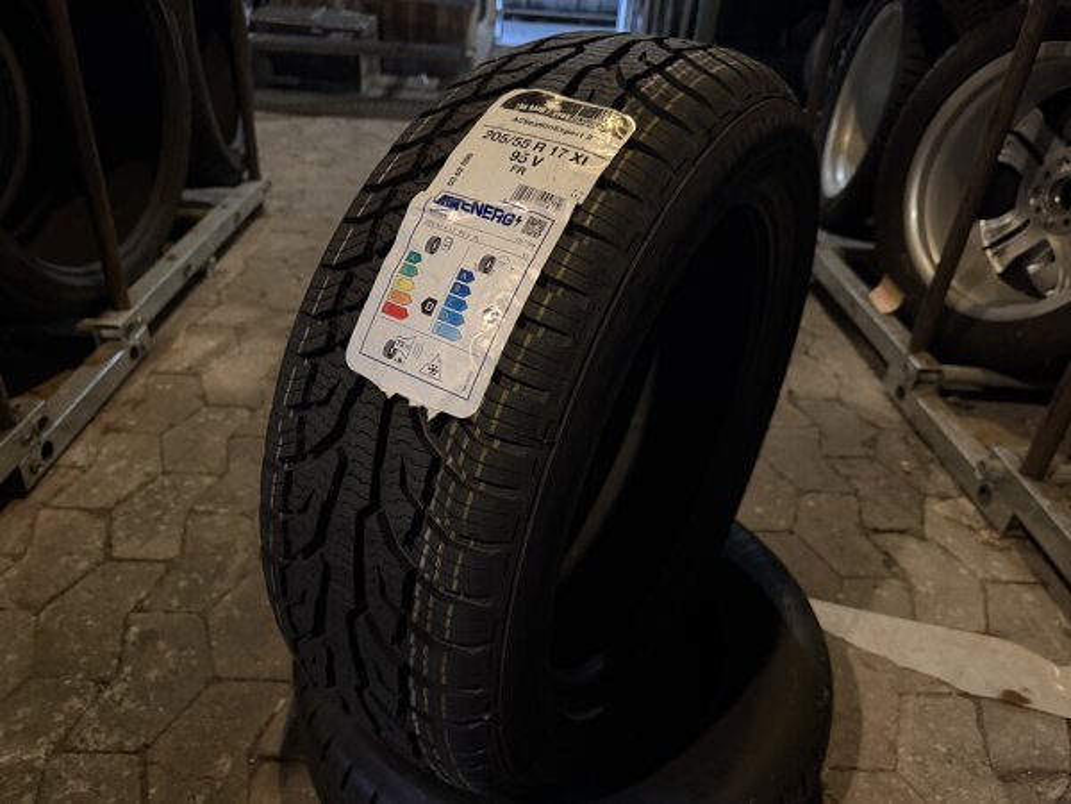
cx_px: 536
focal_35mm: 24
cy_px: 402
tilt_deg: -31.8
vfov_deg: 56.8
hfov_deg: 71.6
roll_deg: -4.4
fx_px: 743
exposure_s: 1/25
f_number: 1.78
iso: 1000
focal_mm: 6.76
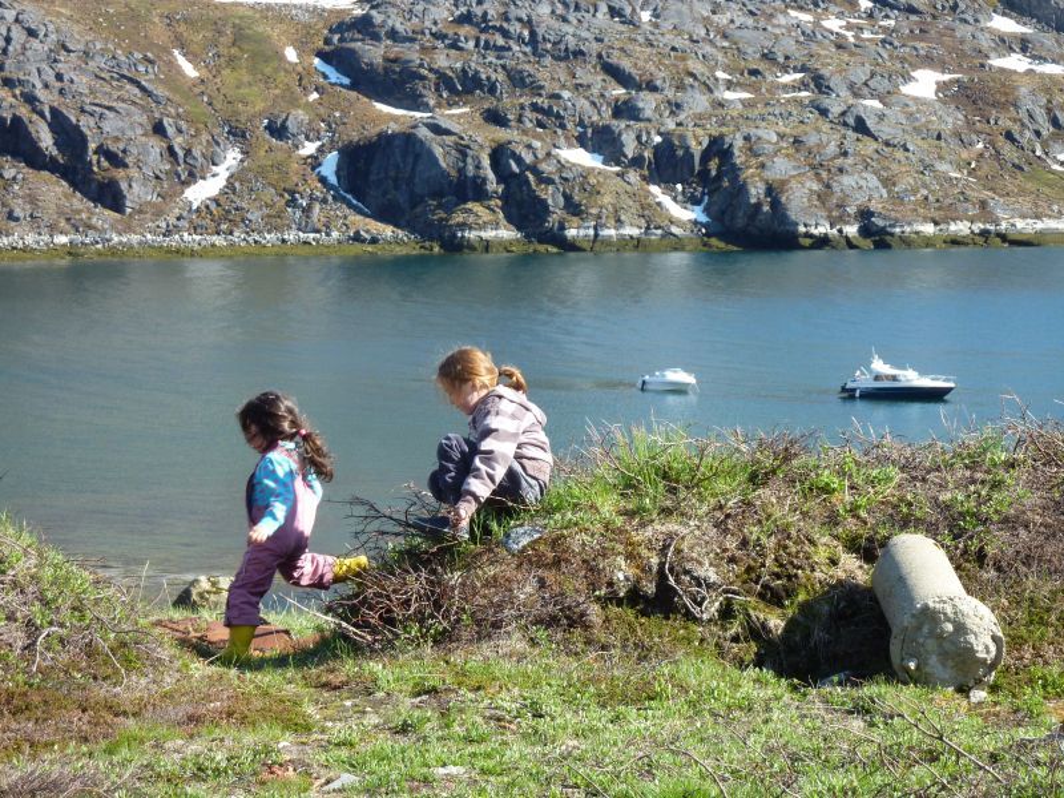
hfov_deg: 20.4
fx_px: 2951
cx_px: 532
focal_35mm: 96
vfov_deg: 15.4
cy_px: 399
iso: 80
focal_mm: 15.8
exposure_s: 1/200
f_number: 4.3
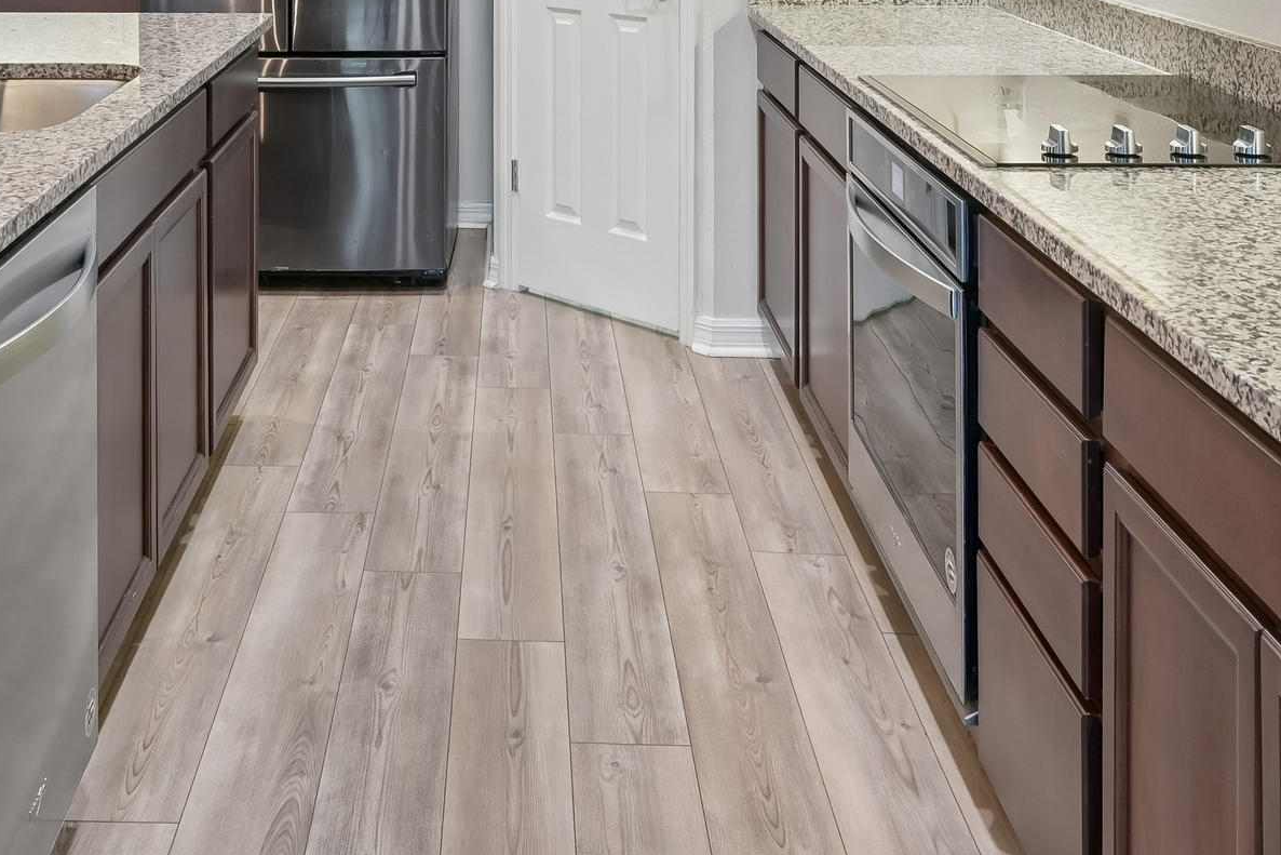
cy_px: -173
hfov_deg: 43.8
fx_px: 1575
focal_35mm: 44
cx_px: 466
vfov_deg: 26.8
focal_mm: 17.5
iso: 400
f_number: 8
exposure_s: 1/8
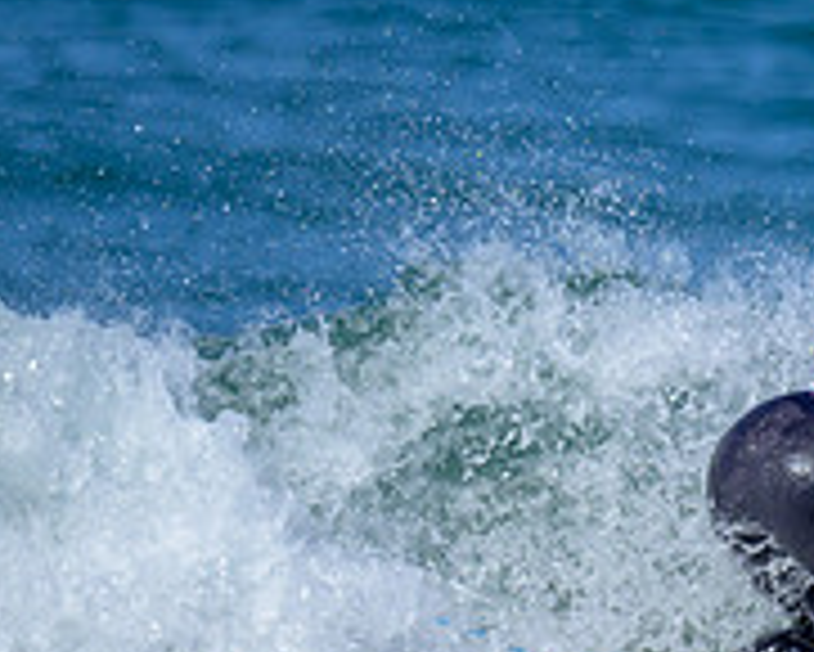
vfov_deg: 0.5
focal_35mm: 3307
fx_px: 79713
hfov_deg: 0.6
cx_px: 1090
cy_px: 451
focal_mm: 800
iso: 320
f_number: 6.3
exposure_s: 1/2000
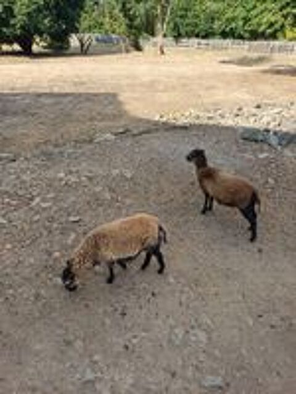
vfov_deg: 69.4
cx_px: 148
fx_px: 285
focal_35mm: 25
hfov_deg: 54.9
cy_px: 197
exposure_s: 1/455
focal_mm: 4.65
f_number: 1.8
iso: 50
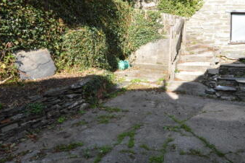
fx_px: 197
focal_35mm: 29
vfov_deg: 44.5
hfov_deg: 63.1
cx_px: 146
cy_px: 58
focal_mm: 10
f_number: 9
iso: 800
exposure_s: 1/320
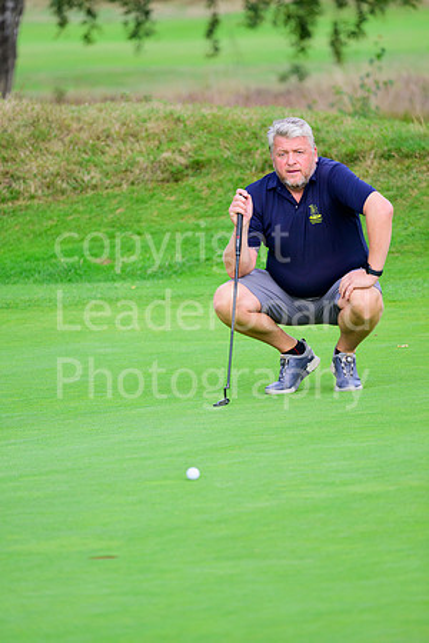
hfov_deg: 3.4
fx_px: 7149
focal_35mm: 400
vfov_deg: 5.2
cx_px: 214
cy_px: 322
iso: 1000
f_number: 5.6
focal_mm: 400
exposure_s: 1/1000
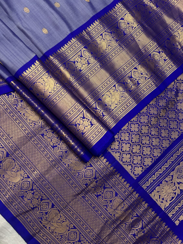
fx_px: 183
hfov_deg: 53.1
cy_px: 122
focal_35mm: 26
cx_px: 92
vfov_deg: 67.3
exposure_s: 1/100
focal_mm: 5.7
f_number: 1.5
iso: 100
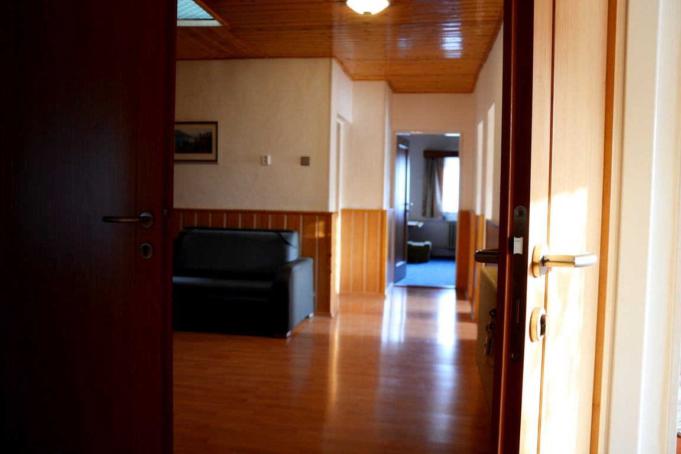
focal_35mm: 32
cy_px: 227
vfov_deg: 41.7
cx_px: 340
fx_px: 596
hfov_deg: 59.5
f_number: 3.8
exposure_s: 1/8
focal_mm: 21
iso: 400
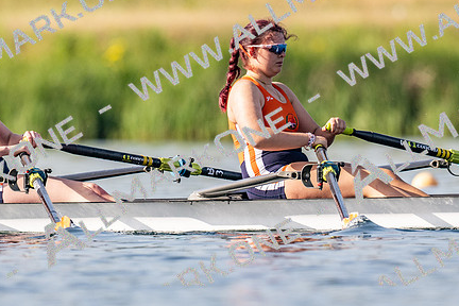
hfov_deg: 1.7
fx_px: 15388
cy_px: 104
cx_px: 259
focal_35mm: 1207
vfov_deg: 1.1
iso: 250
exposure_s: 1/2500
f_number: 5
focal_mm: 600
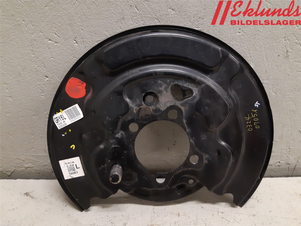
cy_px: 113
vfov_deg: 53.1
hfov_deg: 67.3
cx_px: 150
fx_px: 226
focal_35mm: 26
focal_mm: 3.93
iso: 250
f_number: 1.7
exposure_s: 1/50
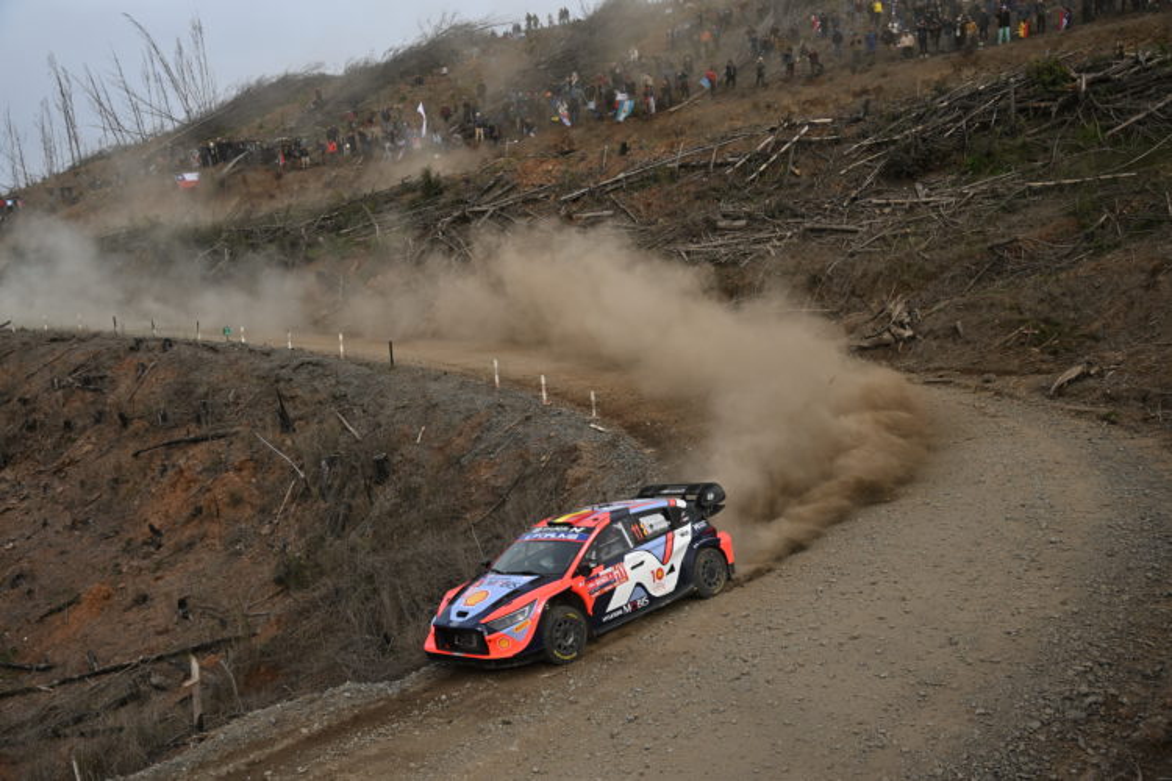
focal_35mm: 35
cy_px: 390
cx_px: 586
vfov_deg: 37.9
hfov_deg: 54.4
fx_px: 1139
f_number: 5.6
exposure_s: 1/1600
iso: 800
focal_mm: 35
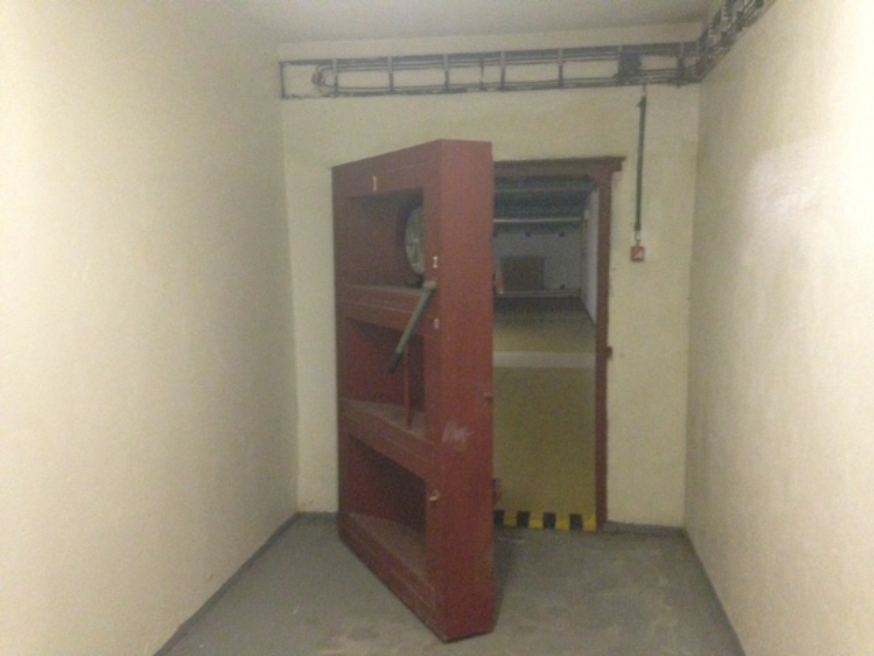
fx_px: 833
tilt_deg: -5.2
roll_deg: -0.1
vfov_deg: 42.9
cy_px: 328
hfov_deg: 55.4
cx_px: 437
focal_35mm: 33
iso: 640
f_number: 2.4
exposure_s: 1/17
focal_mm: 4.12
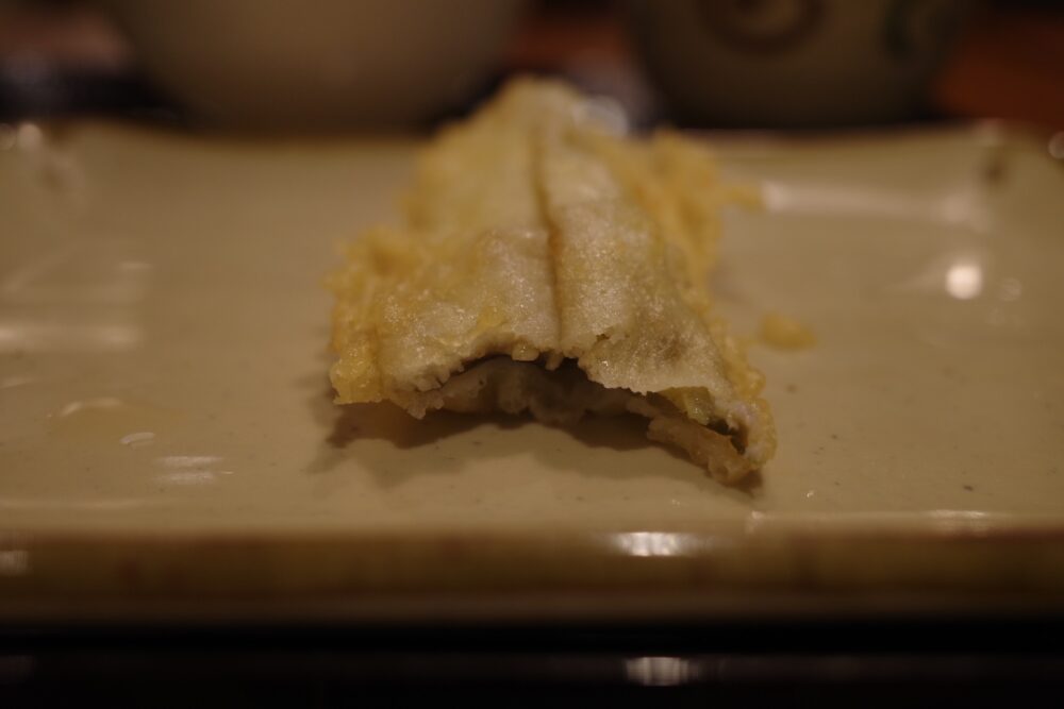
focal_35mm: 28
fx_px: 828
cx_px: 532
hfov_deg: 65.5
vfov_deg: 46.4
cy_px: 354
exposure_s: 1/80
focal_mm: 18.3
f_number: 2.8
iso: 200
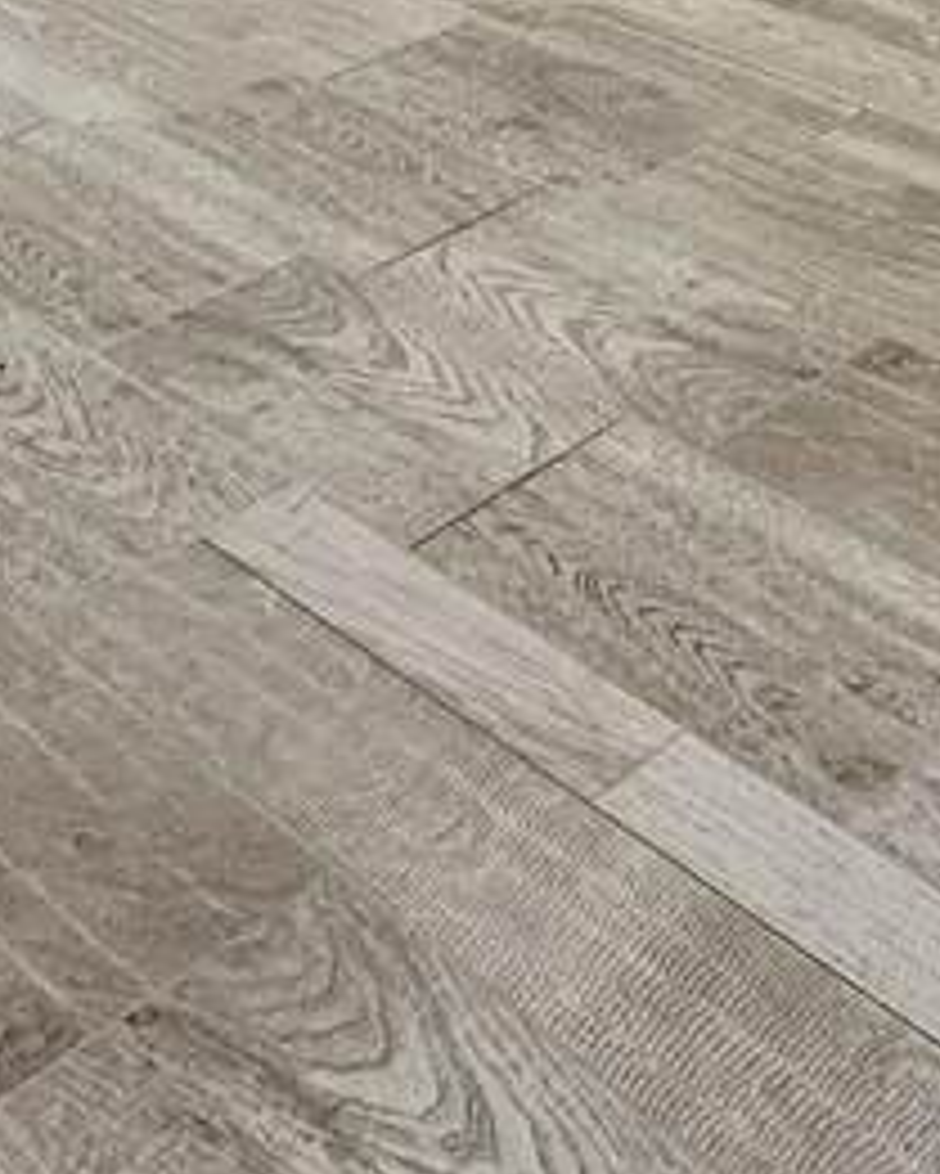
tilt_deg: -0.9
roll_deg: +1.3
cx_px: 1484
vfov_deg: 20.0
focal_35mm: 67
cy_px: -967
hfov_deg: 19.4
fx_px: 2329
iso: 50
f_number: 2.2
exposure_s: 1/120
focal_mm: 2.22
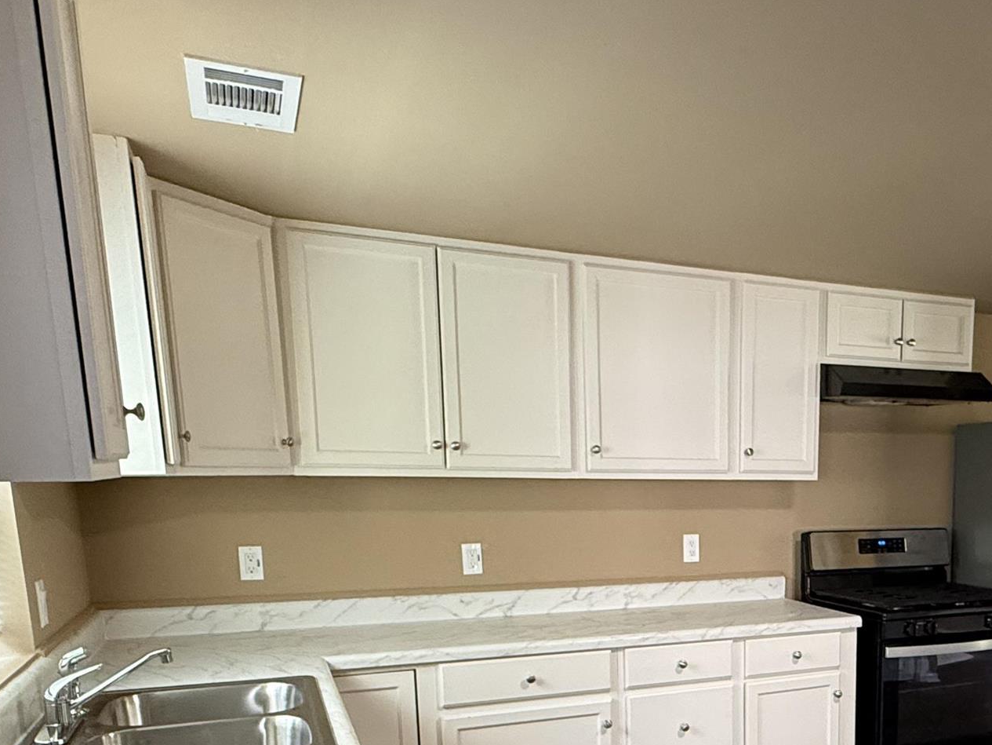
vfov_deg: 39.5
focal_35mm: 34
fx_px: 974
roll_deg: +0.0
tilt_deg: -8.9
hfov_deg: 51.1
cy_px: 637
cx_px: 772
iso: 400
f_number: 2.2
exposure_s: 1/60
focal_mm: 2.22
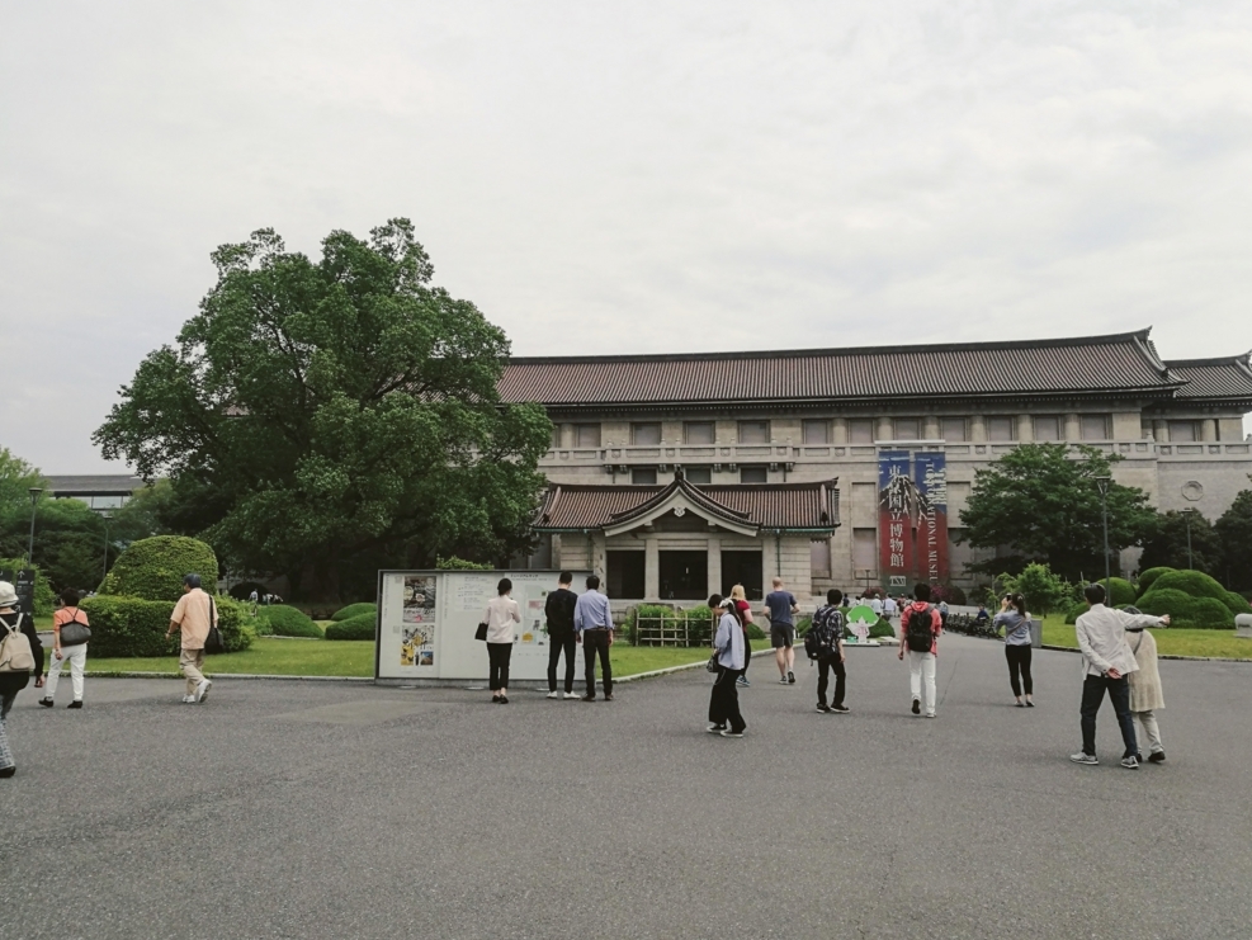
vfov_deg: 49.8
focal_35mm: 28
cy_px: 468
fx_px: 1013
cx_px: 647
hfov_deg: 63.4
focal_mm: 4.5
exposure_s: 1/1621
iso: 50
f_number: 2.2
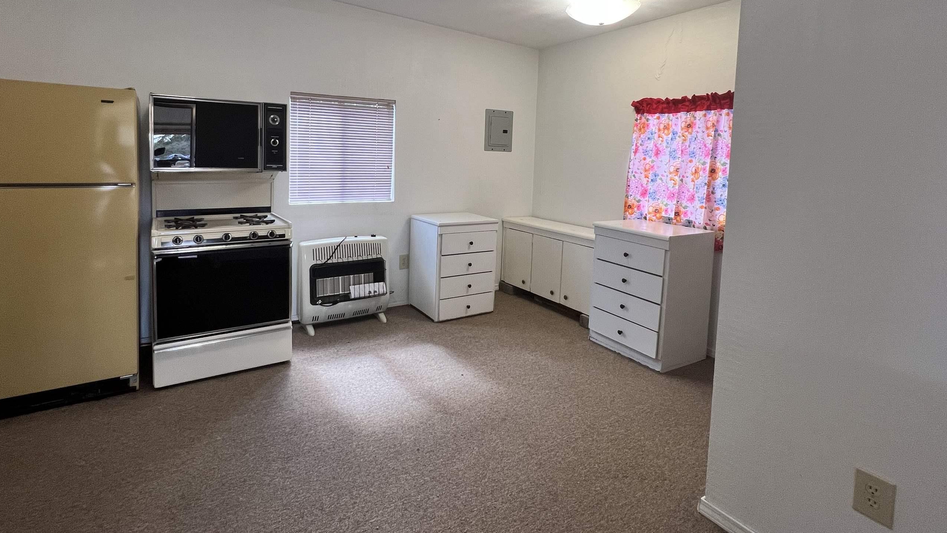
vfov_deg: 62.6
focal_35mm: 17
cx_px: 439
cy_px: 185
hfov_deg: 95.8
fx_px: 427
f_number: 1.8
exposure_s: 1/120
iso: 125
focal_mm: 1.57
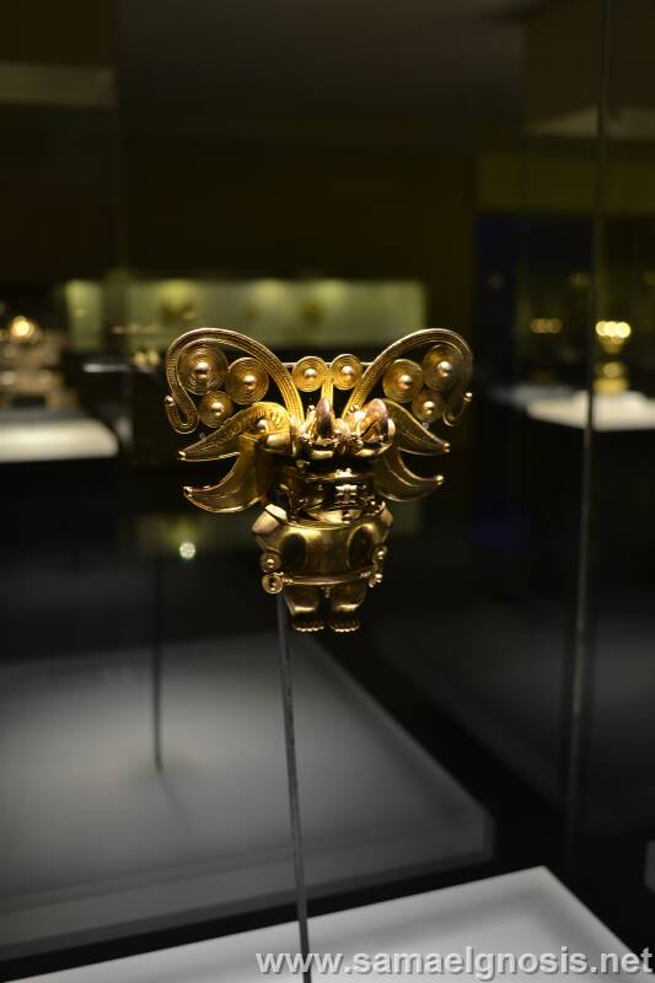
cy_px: 492
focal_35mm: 36
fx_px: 983
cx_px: 328
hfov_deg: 36.9
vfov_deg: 53.1
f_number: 4.5
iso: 100
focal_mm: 24
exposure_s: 1/6
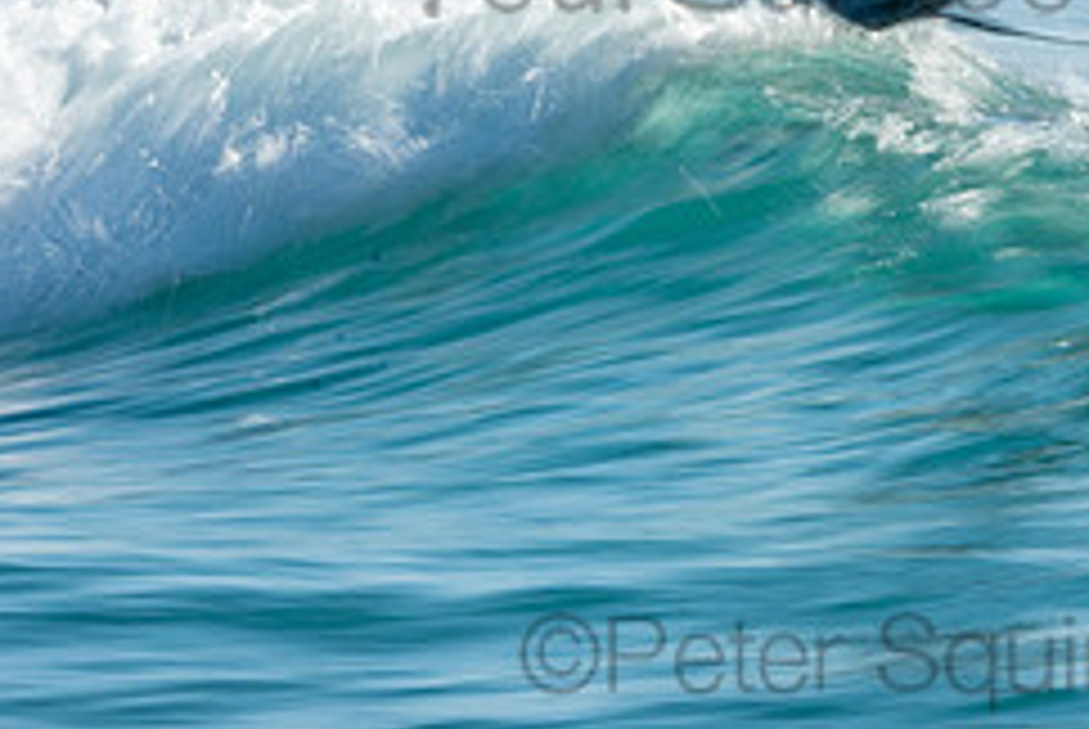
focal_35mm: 1437
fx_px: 43521
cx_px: 868
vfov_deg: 1.0
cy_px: -92
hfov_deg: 1.4
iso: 100
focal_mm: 400
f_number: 32
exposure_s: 1/20
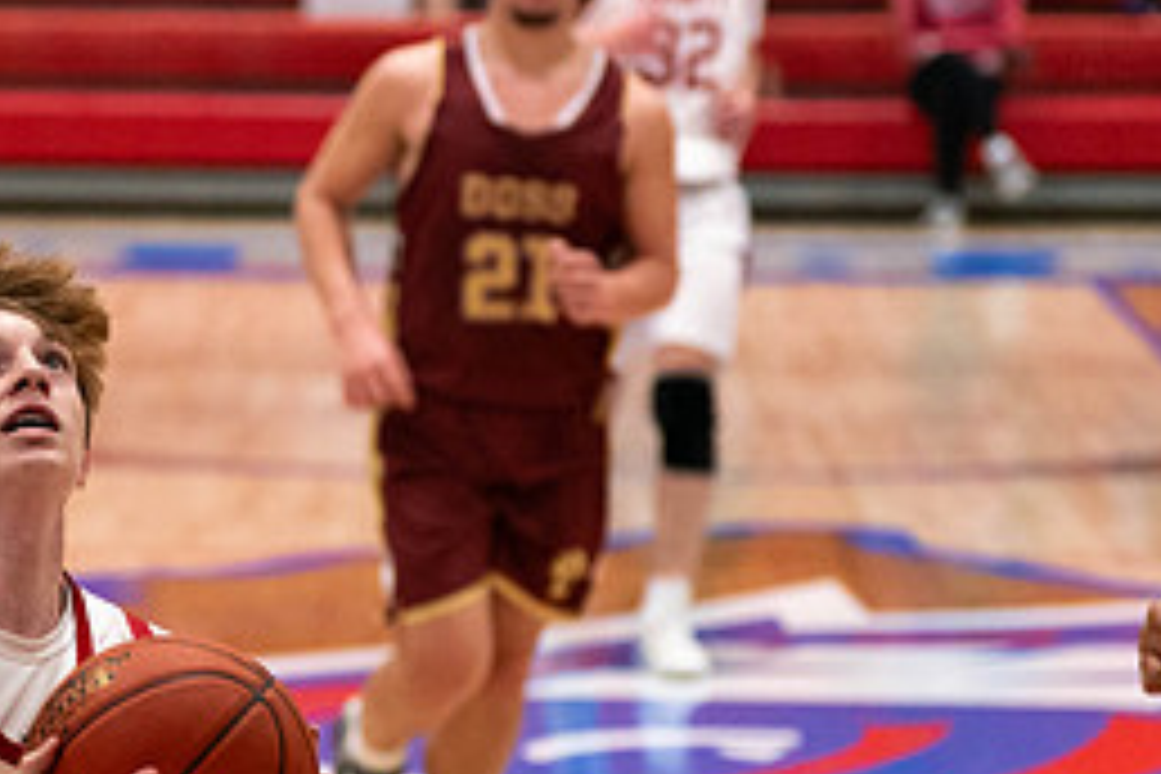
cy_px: 527
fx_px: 8578
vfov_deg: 5.2
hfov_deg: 7.7
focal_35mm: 266
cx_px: -52
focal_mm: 87
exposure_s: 1/1000
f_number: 2.8
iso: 3200
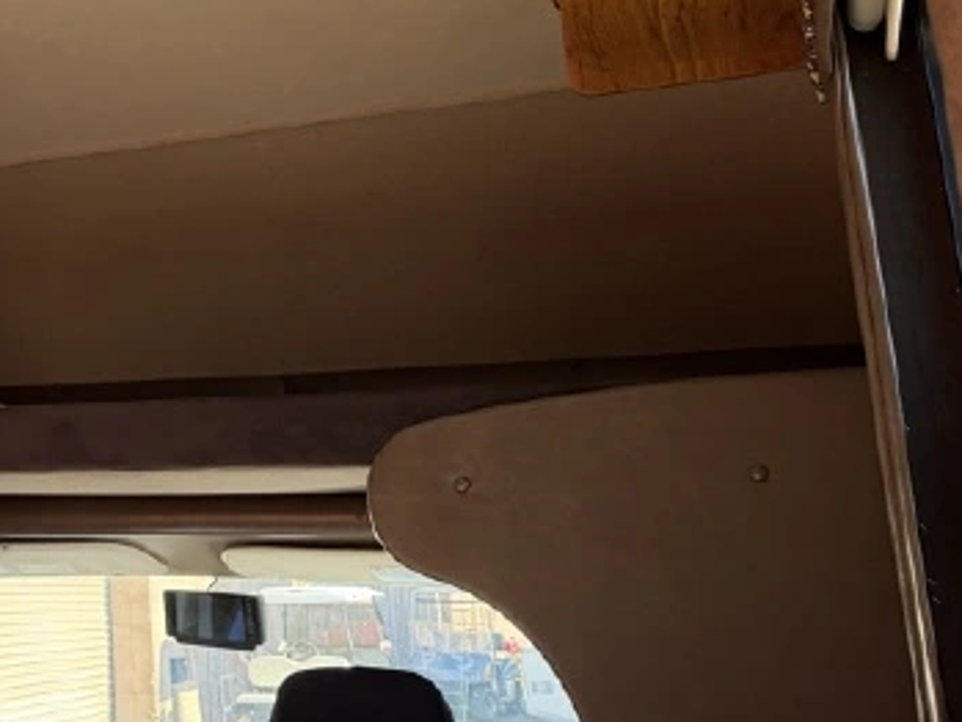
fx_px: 1529
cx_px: -113
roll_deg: -0.7
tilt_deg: +14.9
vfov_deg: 26.2
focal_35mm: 55
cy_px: 174
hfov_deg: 30.9
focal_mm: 6.76
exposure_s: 1/234
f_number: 1.78
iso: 200
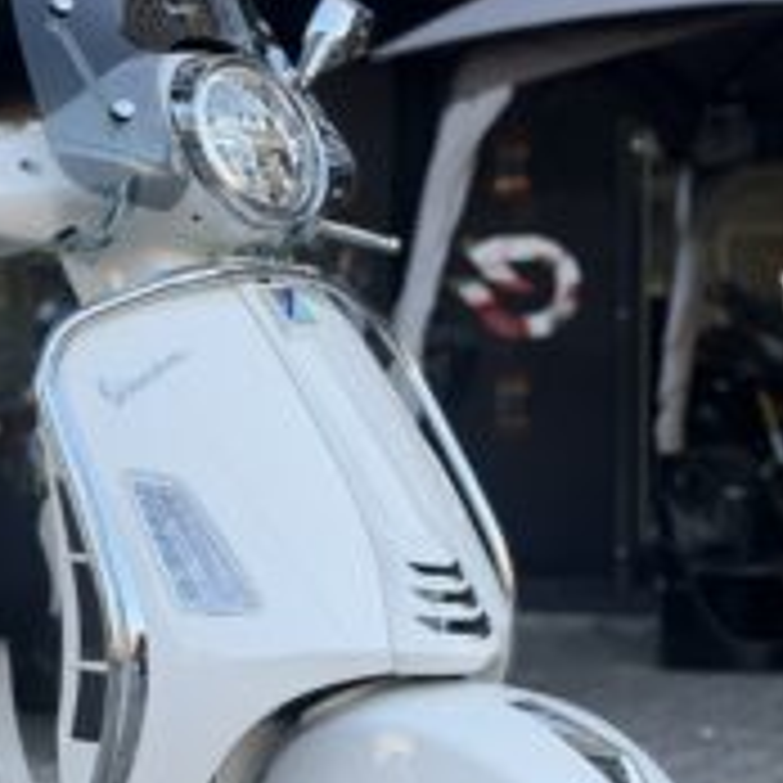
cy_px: 583
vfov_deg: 19.0
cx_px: 225
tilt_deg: -4.3
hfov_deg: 19.0
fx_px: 2329
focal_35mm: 91
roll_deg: -0.2
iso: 64
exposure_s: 1/472
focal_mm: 6.76
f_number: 1.78
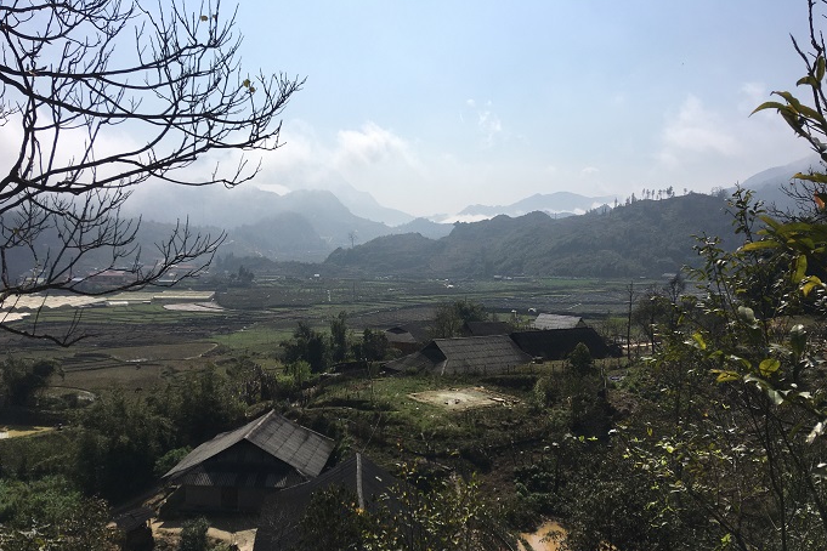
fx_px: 712
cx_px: 414
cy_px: 315
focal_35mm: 31
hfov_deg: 60.3
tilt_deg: -5.2
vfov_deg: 42.2
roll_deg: -1.8
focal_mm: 4.15
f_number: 2.2
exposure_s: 1/4049
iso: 25
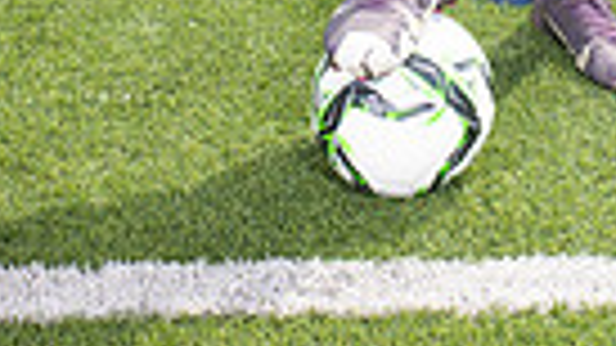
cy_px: -643
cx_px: 567
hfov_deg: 17.0
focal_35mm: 124
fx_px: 2025
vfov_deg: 8.4
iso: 125
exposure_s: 1/320
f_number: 7.1
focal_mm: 36
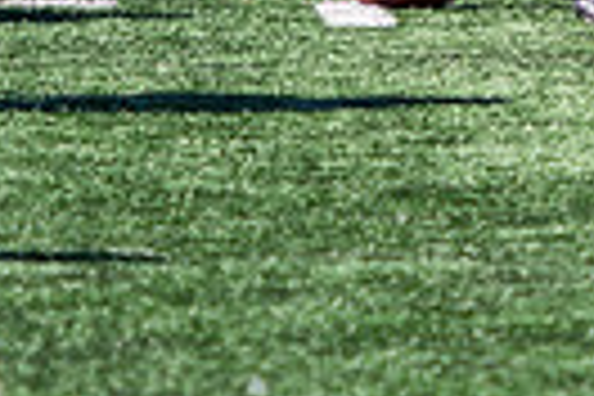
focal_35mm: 1249
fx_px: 20607
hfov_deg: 1.7
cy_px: -421
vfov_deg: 1.1
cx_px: 433
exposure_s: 1/2000
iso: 160
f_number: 2.8
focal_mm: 150
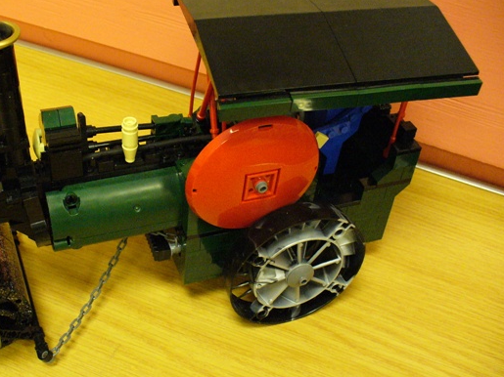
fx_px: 670
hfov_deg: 41.0
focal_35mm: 46
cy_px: 197
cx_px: 193
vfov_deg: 31.5
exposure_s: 1/20
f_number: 2.8
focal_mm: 6.1
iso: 400
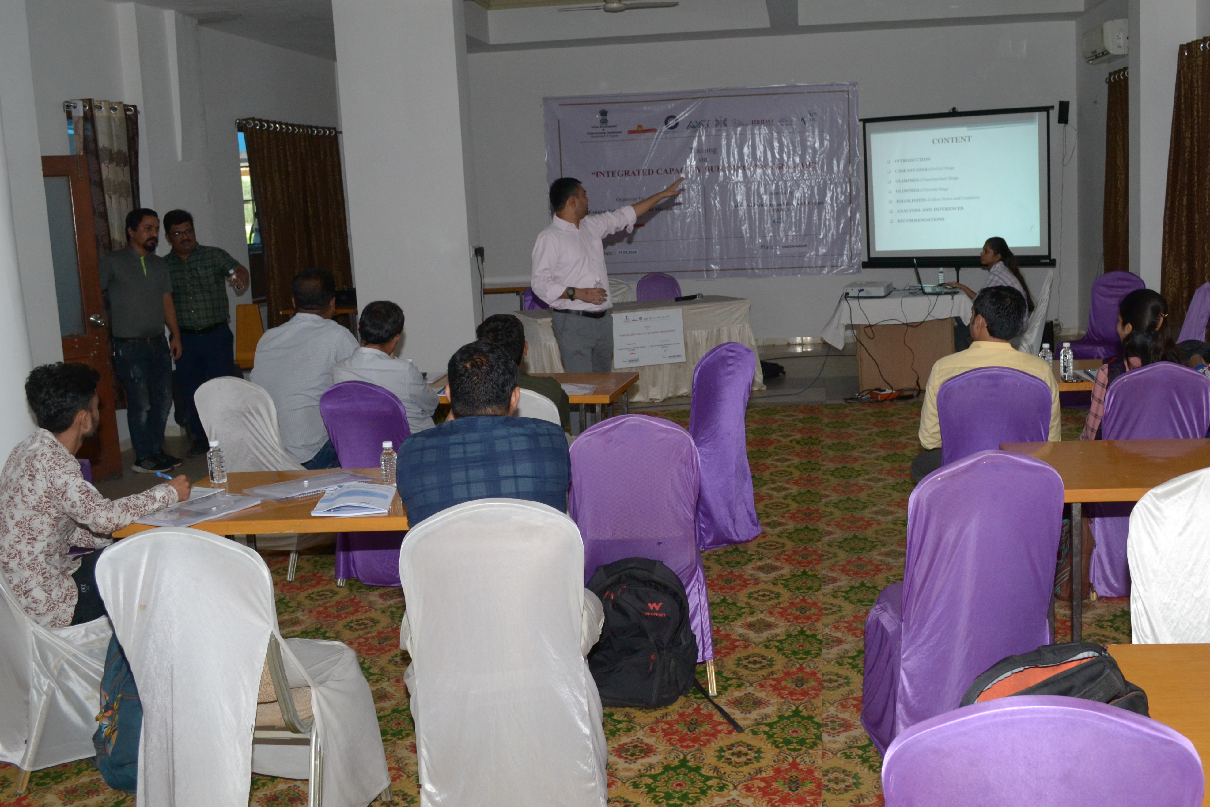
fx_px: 1176
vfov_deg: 37.8
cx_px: 683
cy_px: 377
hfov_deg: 54.3
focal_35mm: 35
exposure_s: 1/80
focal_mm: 20
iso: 800
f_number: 5.6
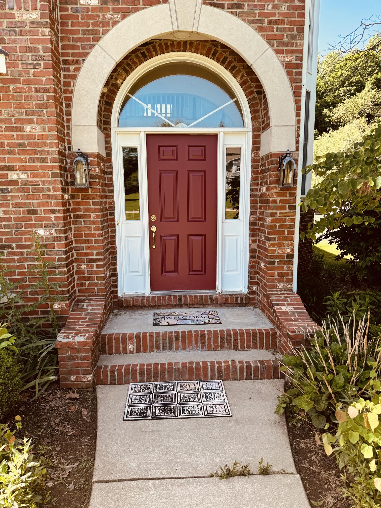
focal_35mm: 24
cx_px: 190
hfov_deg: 56.8
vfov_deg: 71.6
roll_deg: +0.6
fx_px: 352
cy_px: 254
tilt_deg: -8.8
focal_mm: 6.76
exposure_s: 1/651
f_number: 1.78
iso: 80
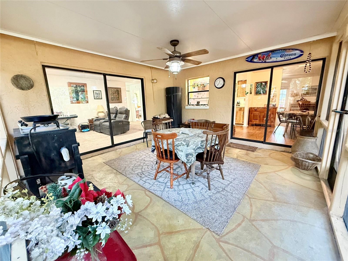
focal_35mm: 14
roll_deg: +1.6
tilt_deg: -11.2
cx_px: 174
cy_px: 130
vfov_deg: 85.7
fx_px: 141
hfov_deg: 102.1
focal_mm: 2.22
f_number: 2.2
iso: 500
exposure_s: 1/60
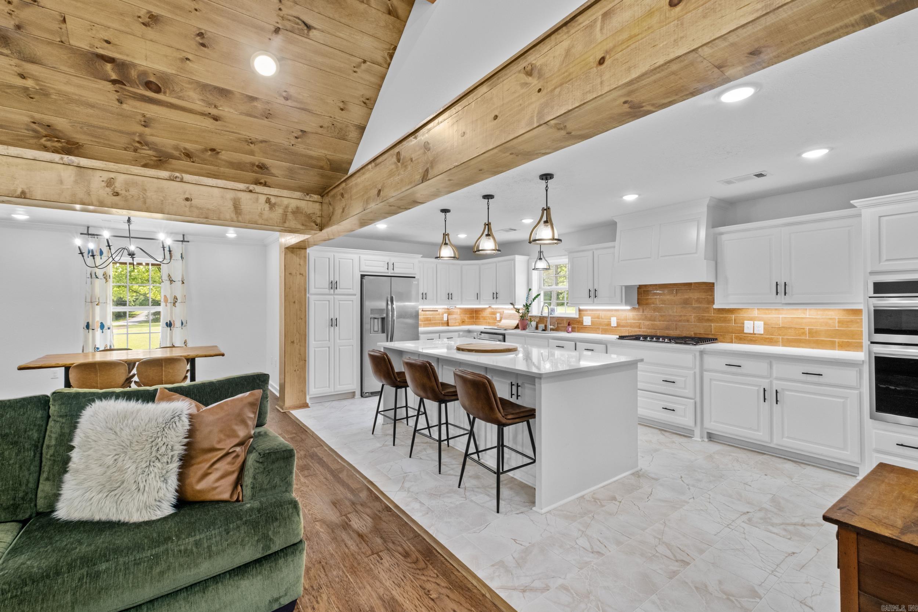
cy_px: 306
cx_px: 459
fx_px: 382
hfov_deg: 100.4
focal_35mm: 15
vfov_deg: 77.3
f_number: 10
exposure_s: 1/1.67
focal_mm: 10
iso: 400
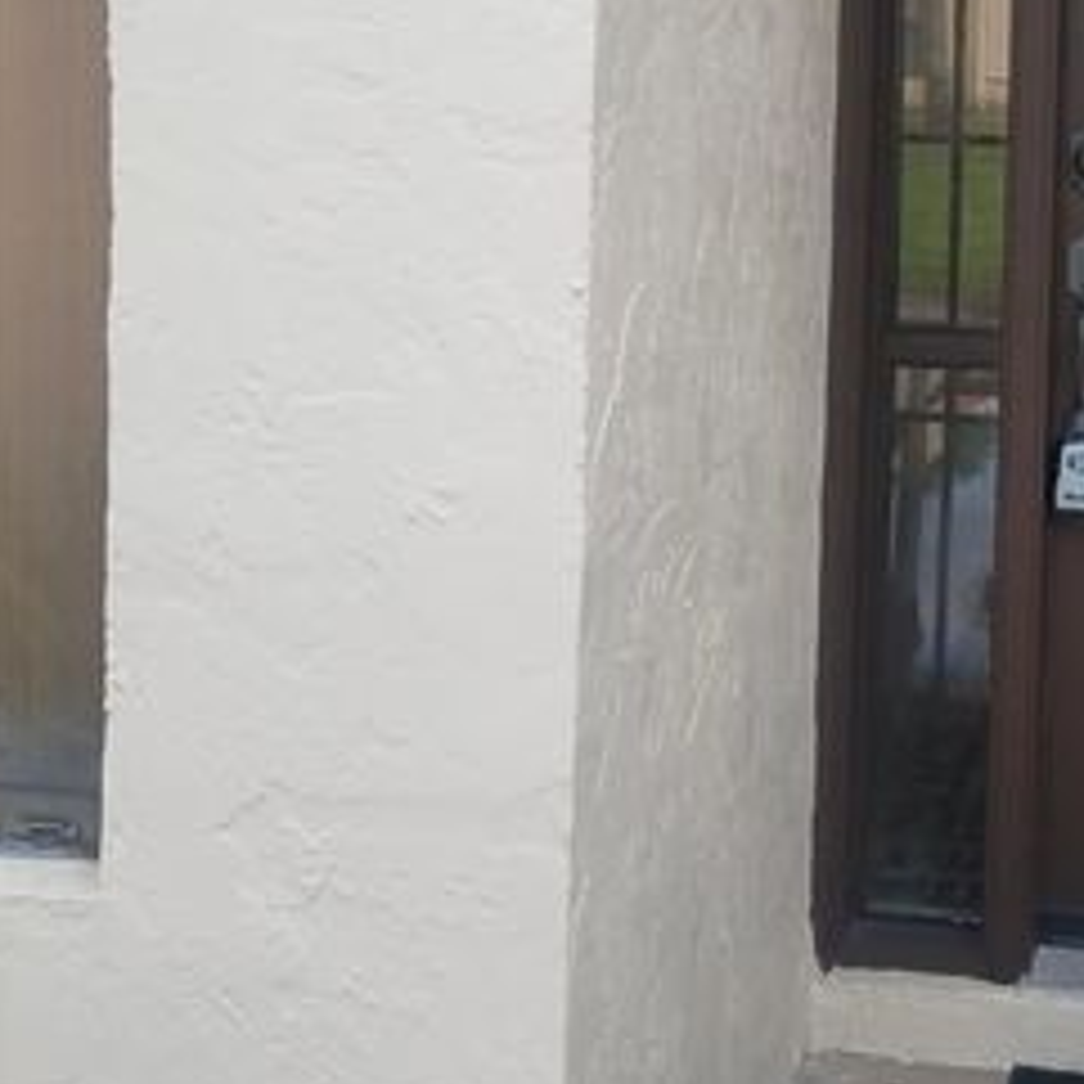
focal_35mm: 61
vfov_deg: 27.1
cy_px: 103
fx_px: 2161
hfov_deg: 26.8
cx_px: 1057
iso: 40
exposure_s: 1/359
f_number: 1.7
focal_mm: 4.2
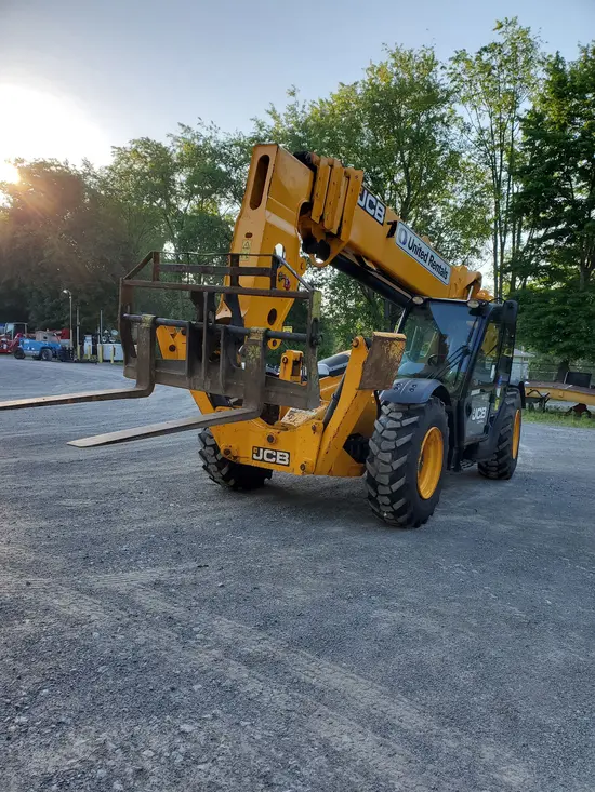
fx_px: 596
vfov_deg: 67.3
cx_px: 298
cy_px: 396
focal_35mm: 26
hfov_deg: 53.1
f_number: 2.4
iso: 50
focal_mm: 4.3
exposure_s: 1/463
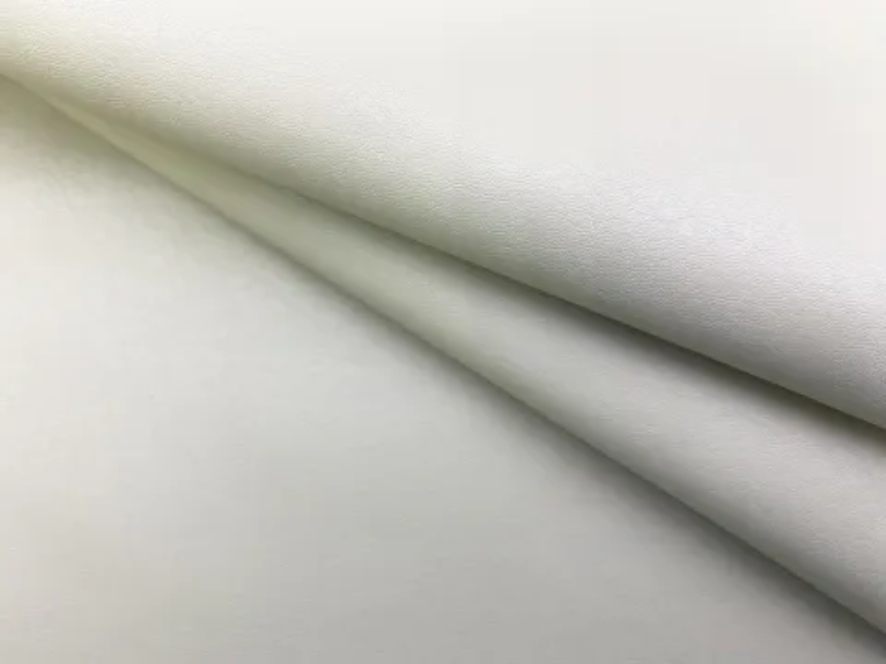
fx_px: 665
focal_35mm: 26
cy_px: 332
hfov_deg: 67.3
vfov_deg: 53.1
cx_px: 443
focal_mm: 4.25
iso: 40
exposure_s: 1/100
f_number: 1.8
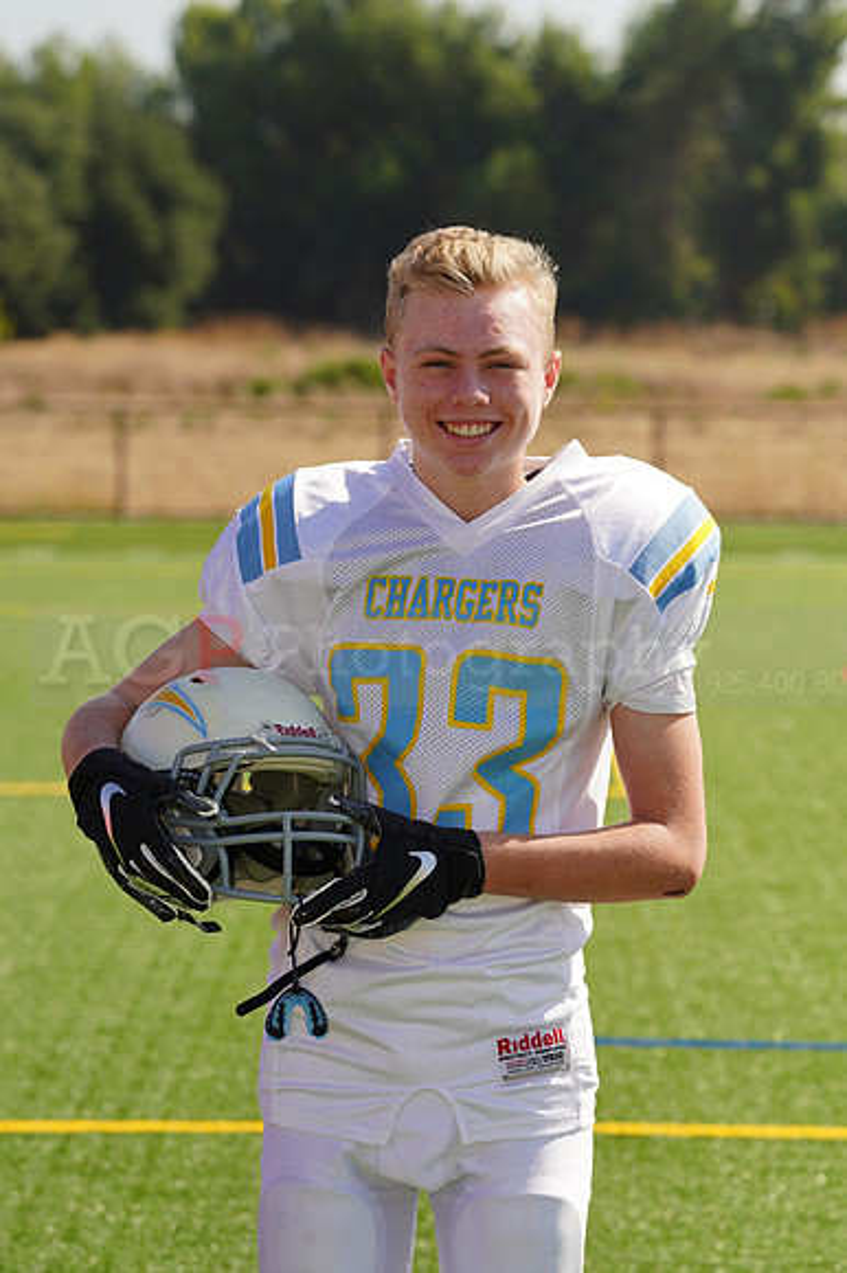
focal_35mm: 200
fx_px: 7066
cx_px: 424
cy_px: 636
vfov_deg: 10.3
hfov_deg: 6.9
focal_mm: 200
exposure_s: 1/250
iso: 100
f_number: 9
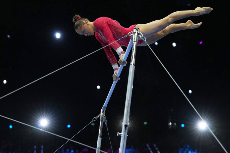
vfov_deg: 17.3
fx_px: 505
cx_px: 115
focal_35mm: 79
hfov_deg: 25.7
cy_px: 76
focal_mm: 79
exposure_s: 1/2000
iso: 5000
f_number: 2.8
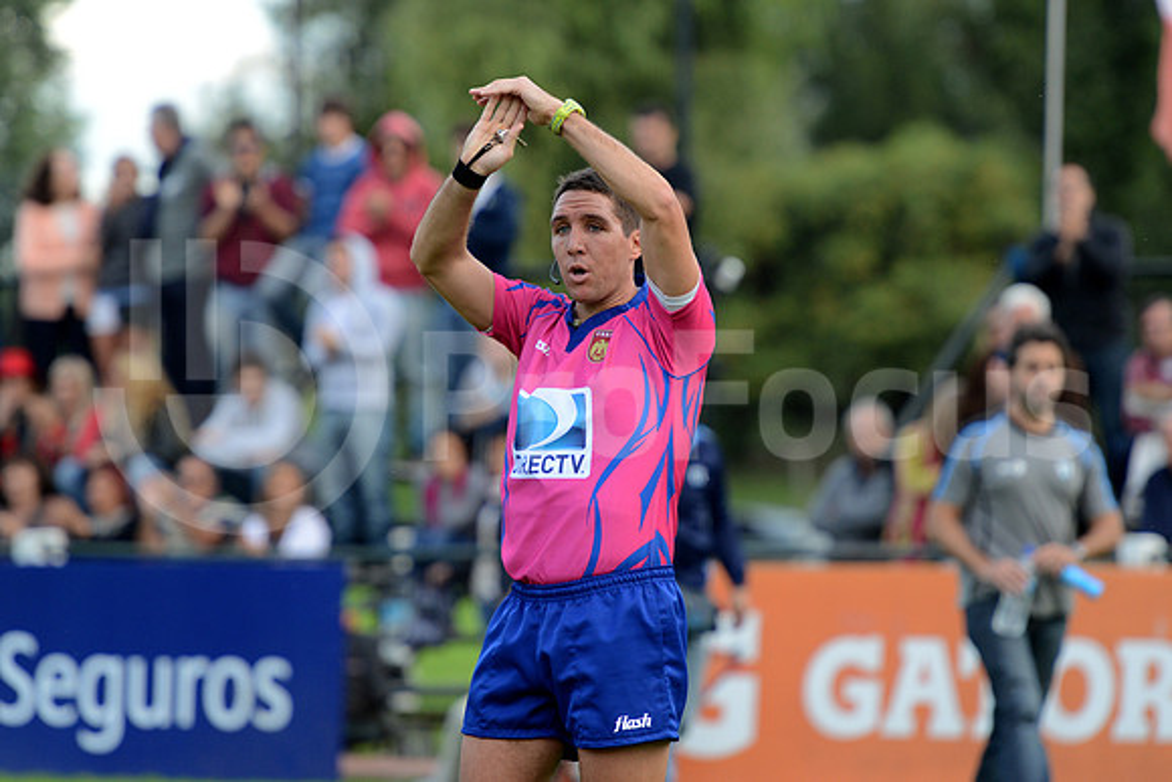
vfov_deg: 5.5
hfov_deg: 8.2
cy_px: 391
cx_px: 586
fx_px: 8140
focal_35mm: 250
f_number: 4
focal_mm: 250
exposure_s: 1/500
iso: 1000
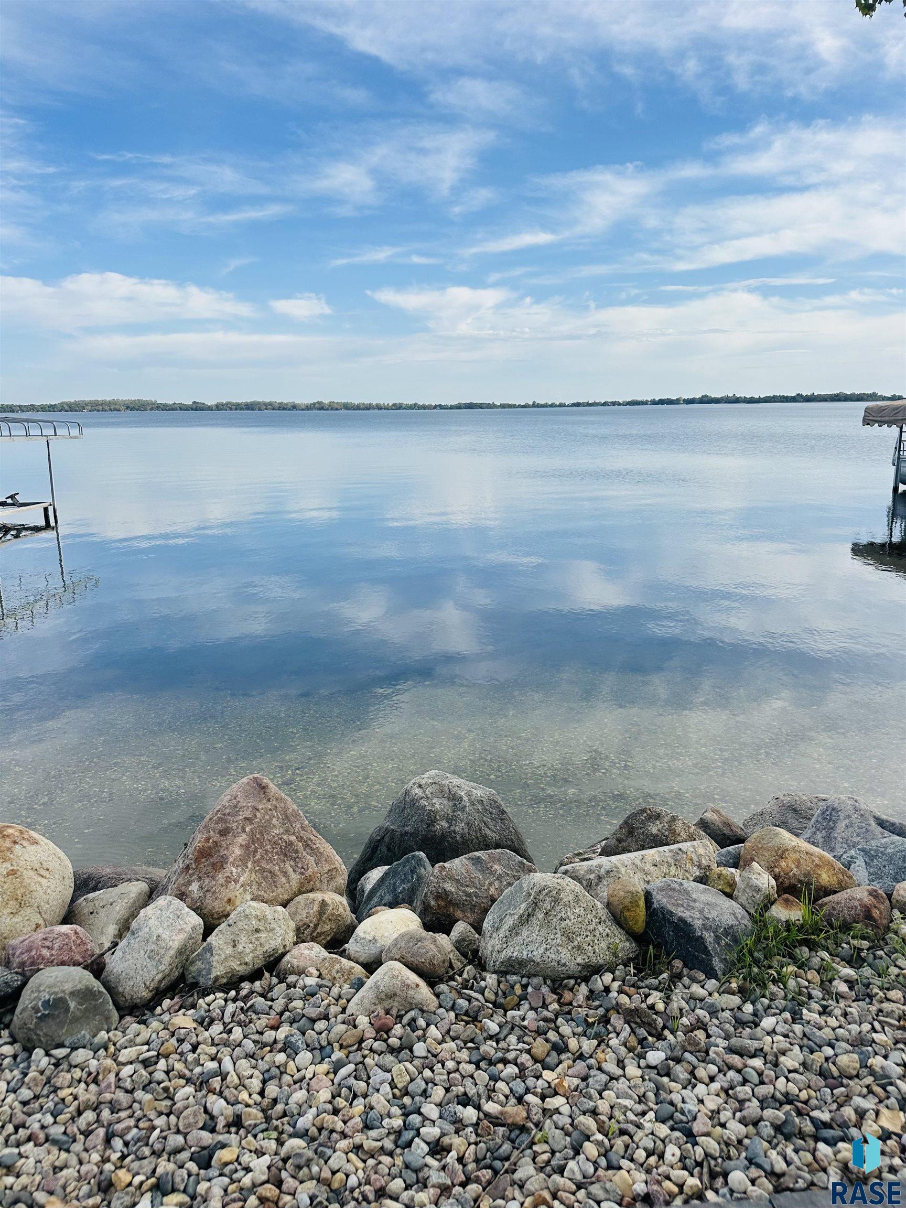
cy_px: 604
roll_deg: +0.6
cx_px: 453
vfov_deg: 71.6
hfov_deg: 56.8
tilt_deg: -12.2
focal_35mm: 24
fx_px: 838
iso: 80
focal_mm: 6.86
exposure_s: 1/4184
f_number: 1.78
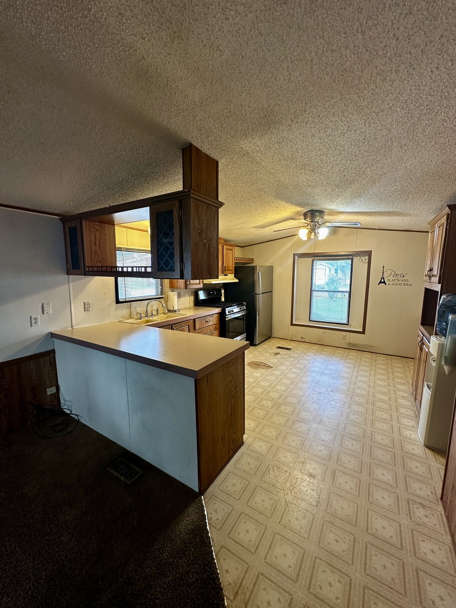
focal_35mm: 14
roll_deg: -0.4
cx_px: 228
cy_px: 304
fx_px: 246
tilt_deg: -6.8
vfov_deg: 102.1
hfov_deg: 85.7
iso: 160
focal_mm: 2.22
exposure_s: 1/60
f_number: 2.2
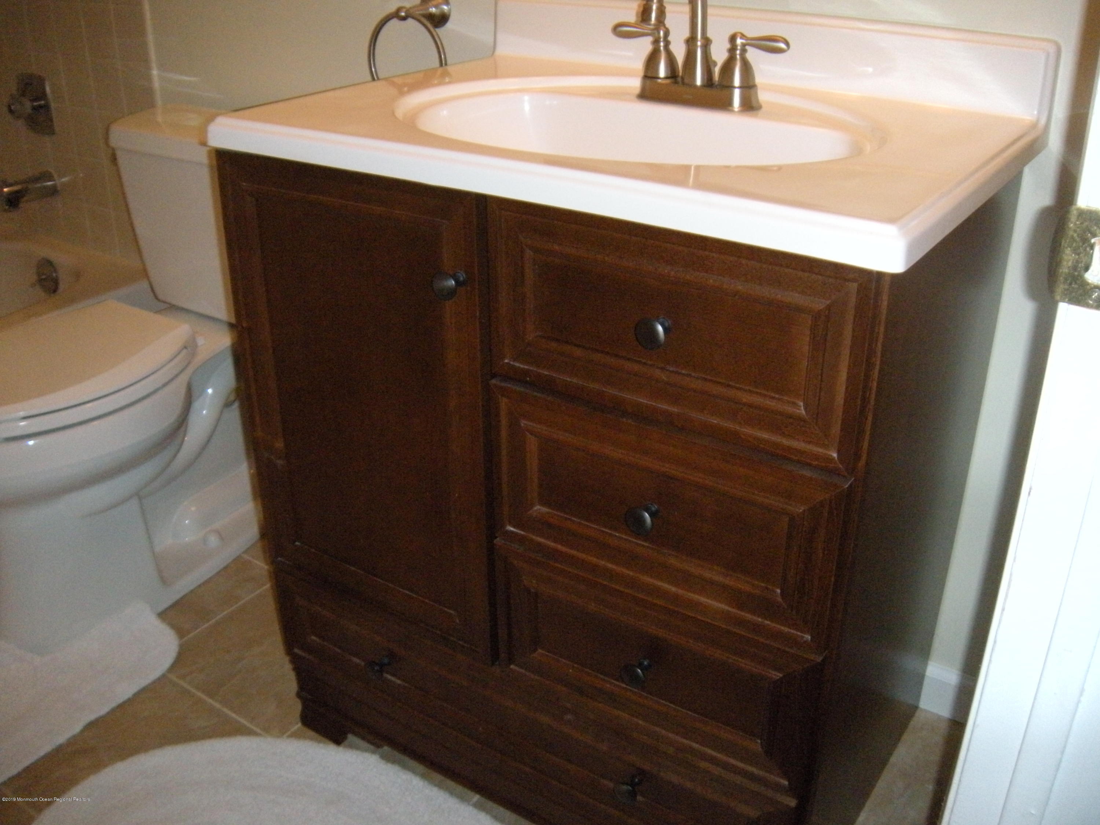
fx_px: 1112
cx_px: 550
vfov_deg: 40.7
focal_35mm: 35
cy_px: 412
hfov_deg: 52.6
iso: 400
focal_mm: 5.9
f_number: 3.8
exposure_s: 1/60
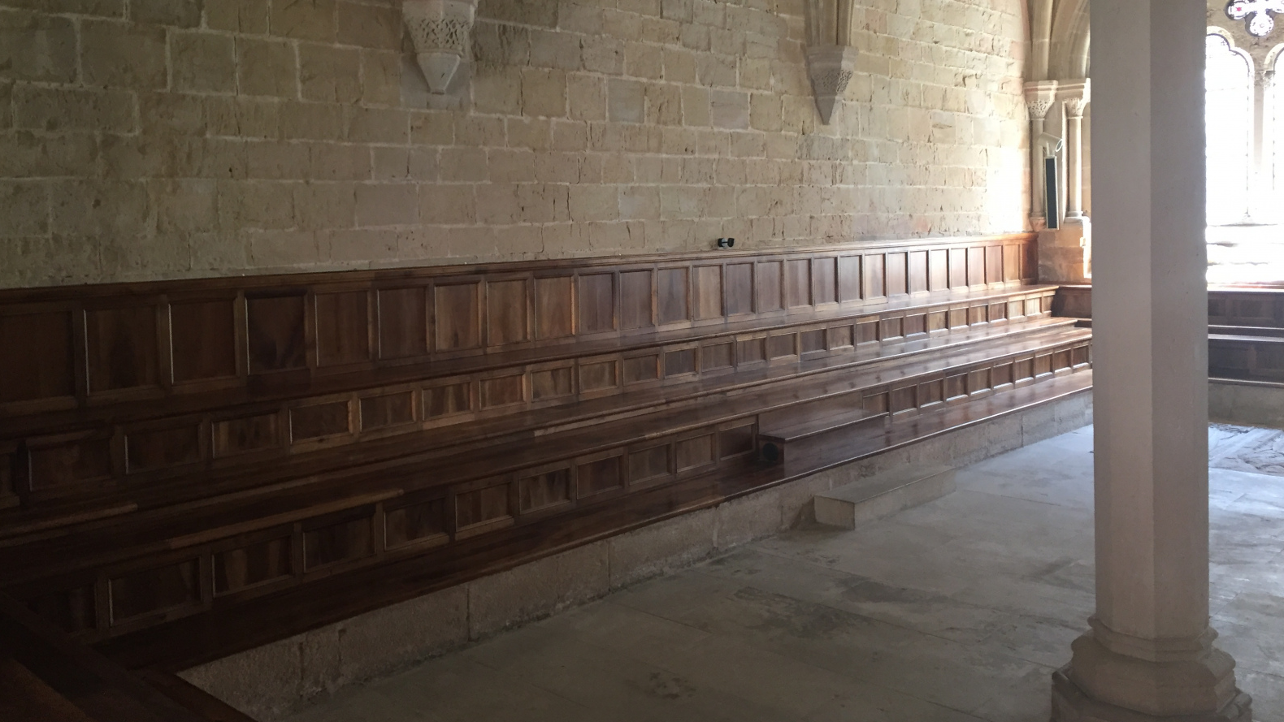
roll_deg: +0.6
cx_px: 635
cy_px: 273
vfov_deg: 36.5
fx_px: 1090
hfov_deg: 61.0
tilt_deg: -2.2
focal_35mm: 32
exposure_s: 1/33
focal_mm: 4.15
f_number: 2.2
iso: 160
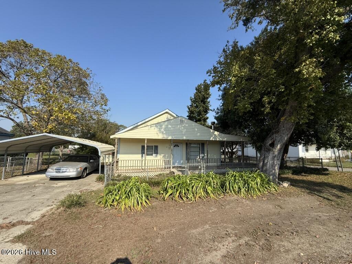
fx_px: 142
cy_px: 132
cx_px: 176
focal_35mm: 14
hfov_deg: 102.1
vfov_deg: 85.7
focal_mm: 2.22
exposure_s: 1/2024
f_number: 2.2
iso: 50
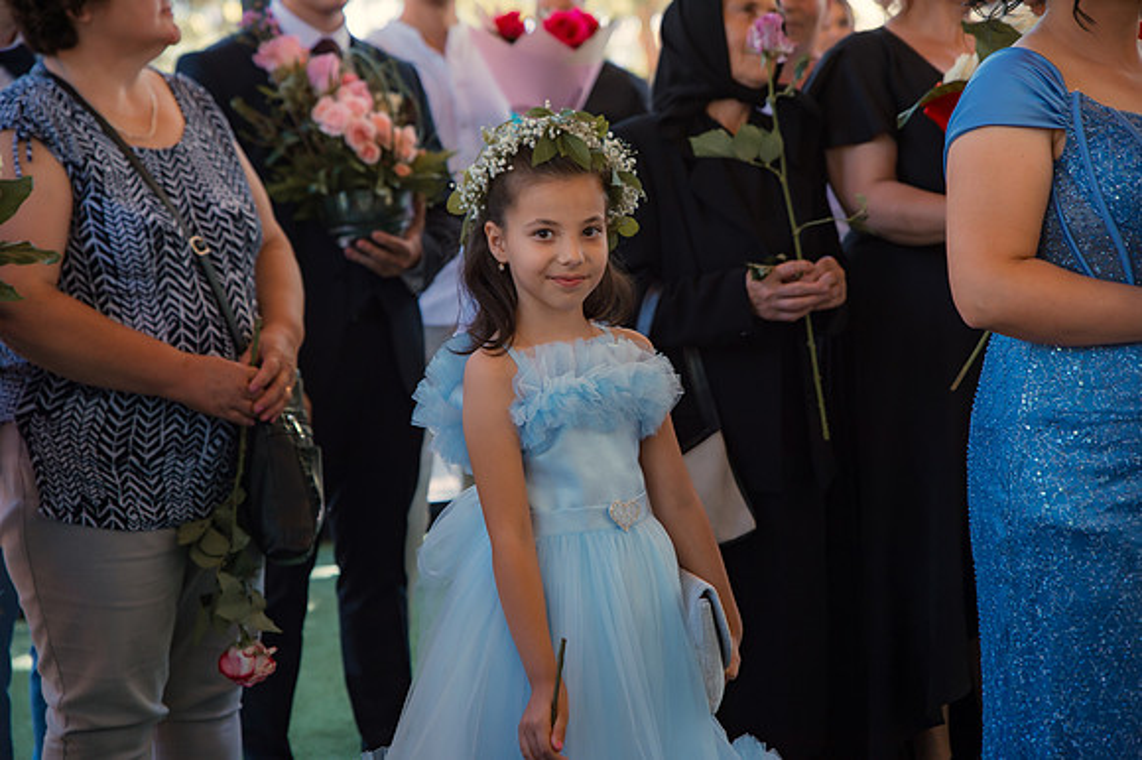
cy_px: 380
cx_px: 571
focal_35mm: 70
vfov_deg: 19.4
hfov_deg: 28.9
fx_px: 2219
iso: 500
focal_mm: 70
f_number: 3.5
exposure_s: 1/125
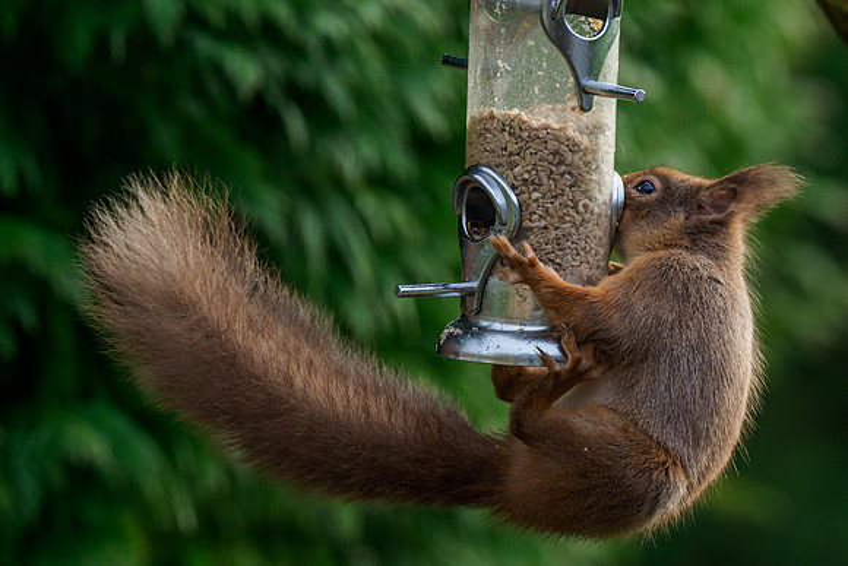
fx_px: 16611
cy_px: 207
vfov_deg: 2.0
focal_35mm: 705
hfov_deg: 2.9
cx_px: 478
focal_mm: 300
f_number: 4.5
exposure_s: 1/640
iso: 640
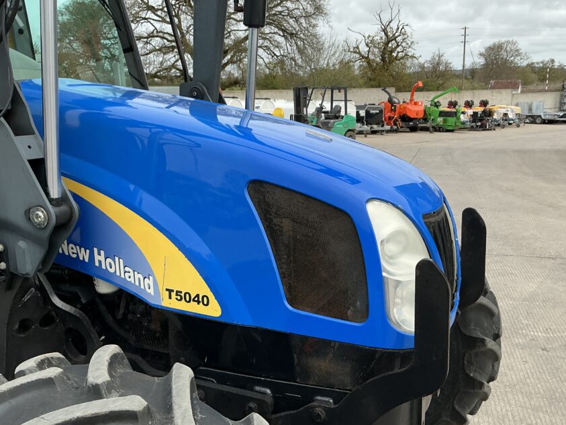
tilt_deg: -16.5
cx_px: 291
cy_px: 236
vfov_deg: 41.7
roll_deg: -0.1
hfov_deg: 54.0
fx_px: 556
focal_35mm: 34
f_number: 1.8
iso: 25
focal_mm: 3
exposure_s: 1/534
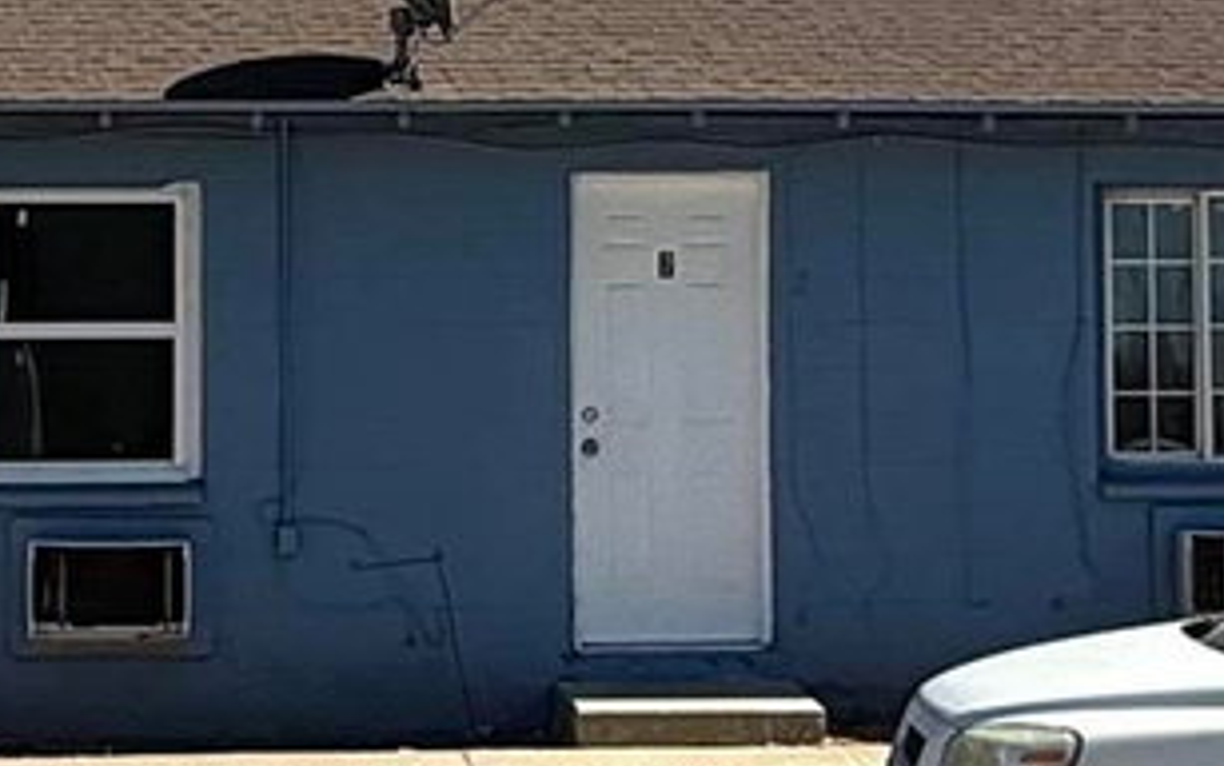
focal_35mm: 99
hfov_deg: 21.0
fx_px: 3303
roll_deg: -0.1
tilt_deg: +3.1
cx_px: 590
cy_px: 279
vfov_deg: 13.2
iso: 50
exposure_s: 1/2024
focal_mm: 2.22
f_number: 2.2
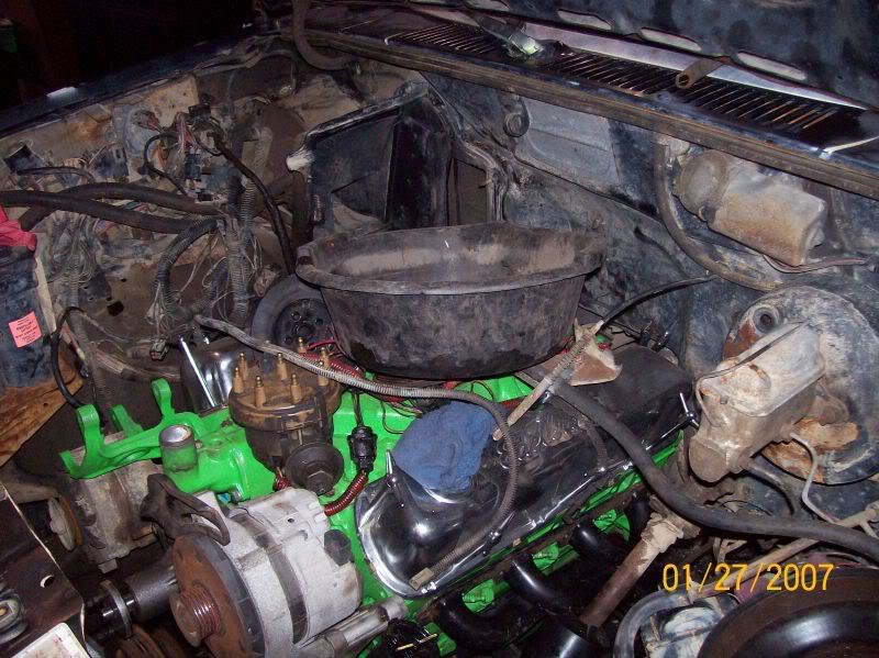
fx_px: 914
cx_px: 440
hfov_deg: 51.4
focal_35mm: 36
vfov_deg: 39.6
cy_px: 329
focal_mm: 6
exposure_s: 1/64
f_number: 2.7
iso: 140
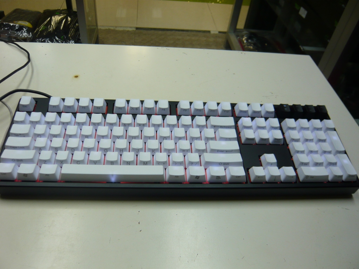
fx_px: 290
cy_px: 134
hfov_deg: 63.4
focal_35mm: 28
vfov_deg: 49.7
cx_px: 180
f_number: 2.8
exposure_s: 1/60
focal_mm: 4.6
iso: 100
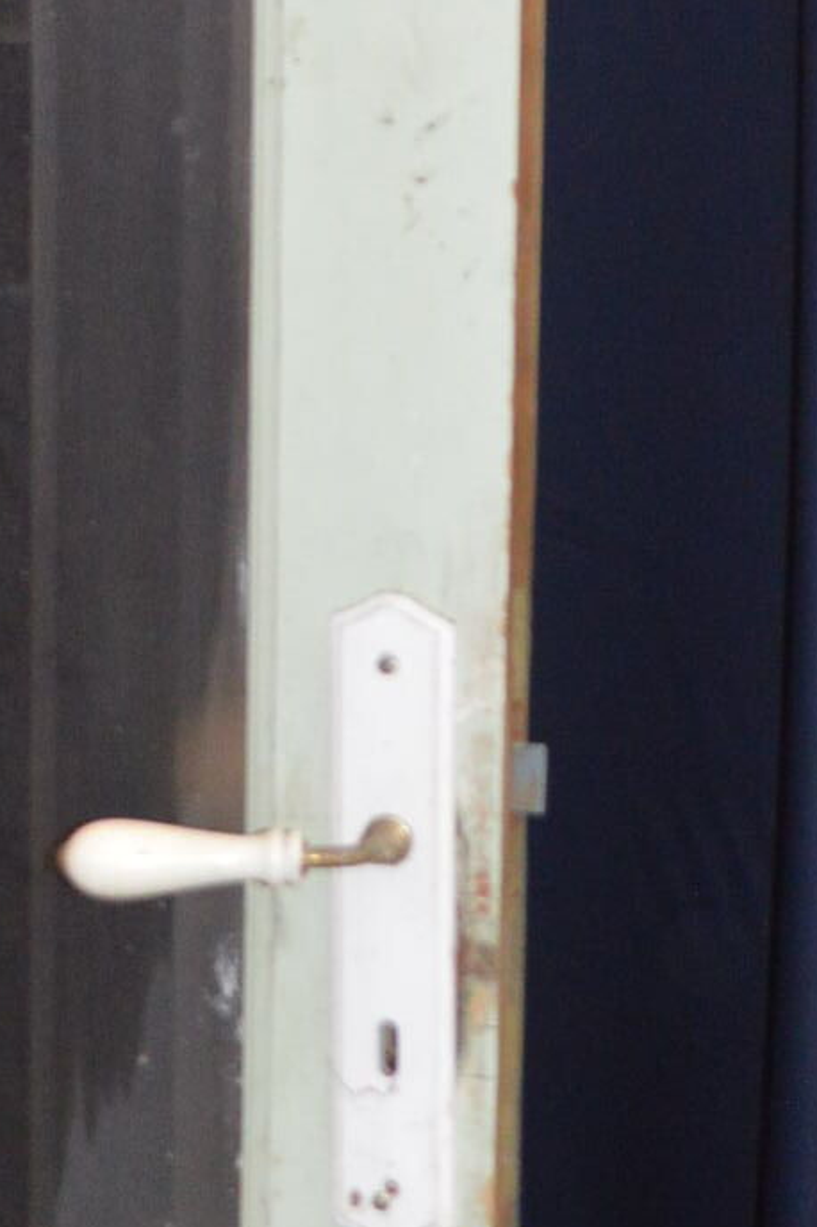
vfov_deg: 17.4
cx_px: -128
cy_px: 555
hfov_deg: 11.4
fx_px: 4021
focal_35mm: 118
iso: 1100
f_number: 3.5
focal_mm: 18
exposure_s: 1/60
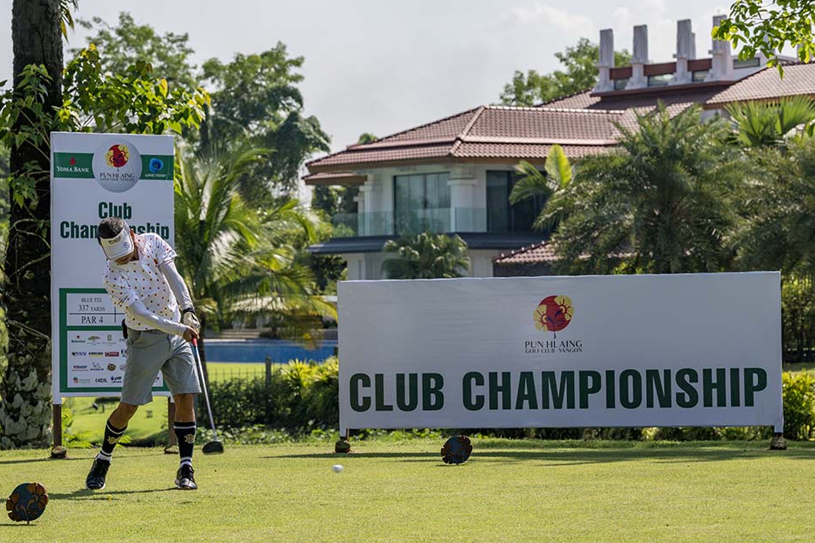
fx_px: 2105
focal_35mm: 93
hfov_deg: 21.9
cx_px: 405
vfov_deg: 14.7
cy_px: 269
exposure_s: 1/2000
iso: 250
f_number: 5.6
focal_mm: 92
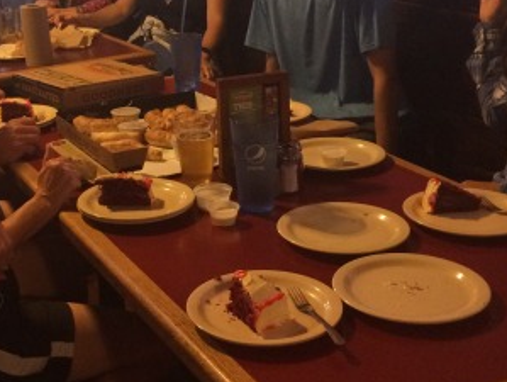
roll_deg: +2.5
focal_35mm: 62
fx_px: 909
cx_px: 158
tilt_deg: -14.9
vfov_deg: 23.5
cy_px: 97
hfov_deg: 30.9
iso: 320
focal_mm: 4.15
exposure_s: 1/30
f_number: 2.2
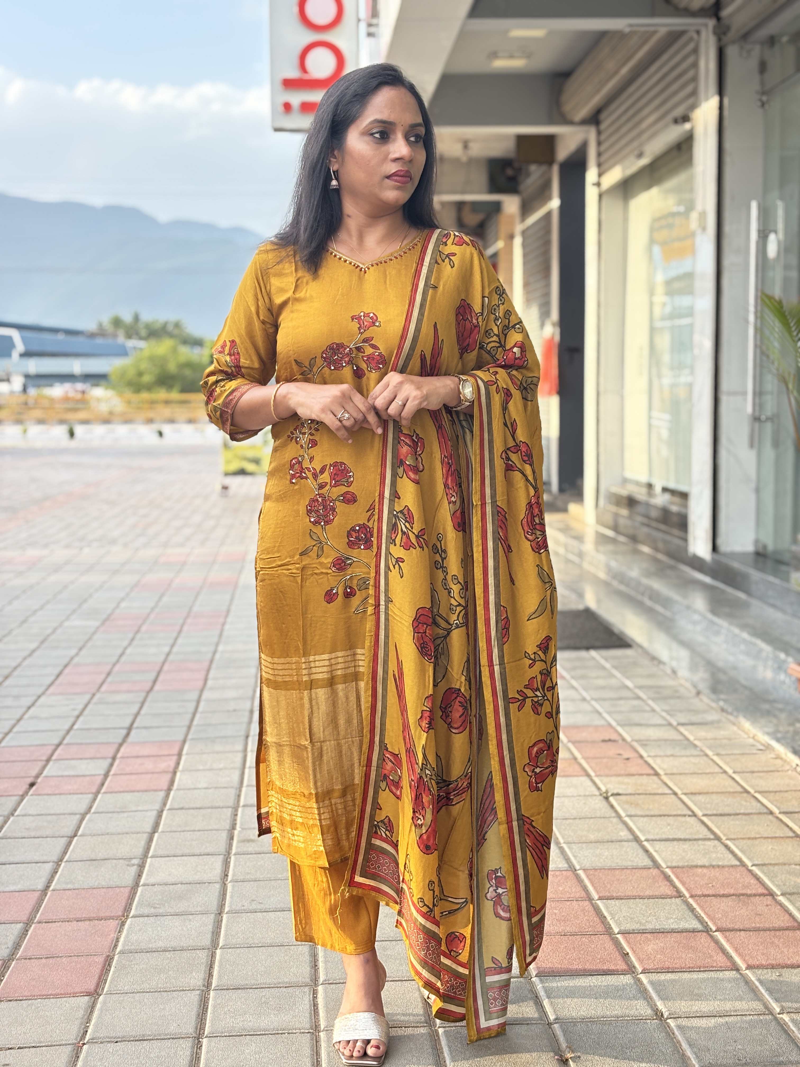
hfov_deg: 28.0
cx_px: 400
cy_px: 534
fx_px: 1602
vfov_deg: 36.8
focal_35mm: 52
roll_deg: +0.4
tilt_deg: -5.4
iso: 32
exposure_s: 1/221
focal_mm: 5.96
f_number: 1.6
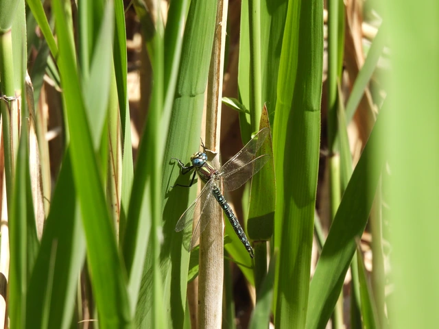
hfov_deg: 3.1
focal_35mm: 650
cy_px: 164
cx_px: 220
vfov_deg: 2.3
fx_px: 8243
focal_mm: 116
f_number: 6.3
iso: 100
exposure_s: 1/200
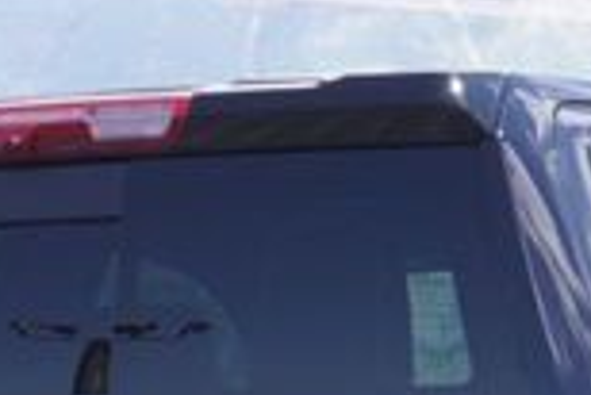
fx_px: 3927
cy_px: 1154
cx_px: -207
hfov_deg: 8.5
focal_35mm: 239
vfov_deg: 5.4
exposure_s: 1/125
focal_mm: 24
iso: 100
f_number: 6.3
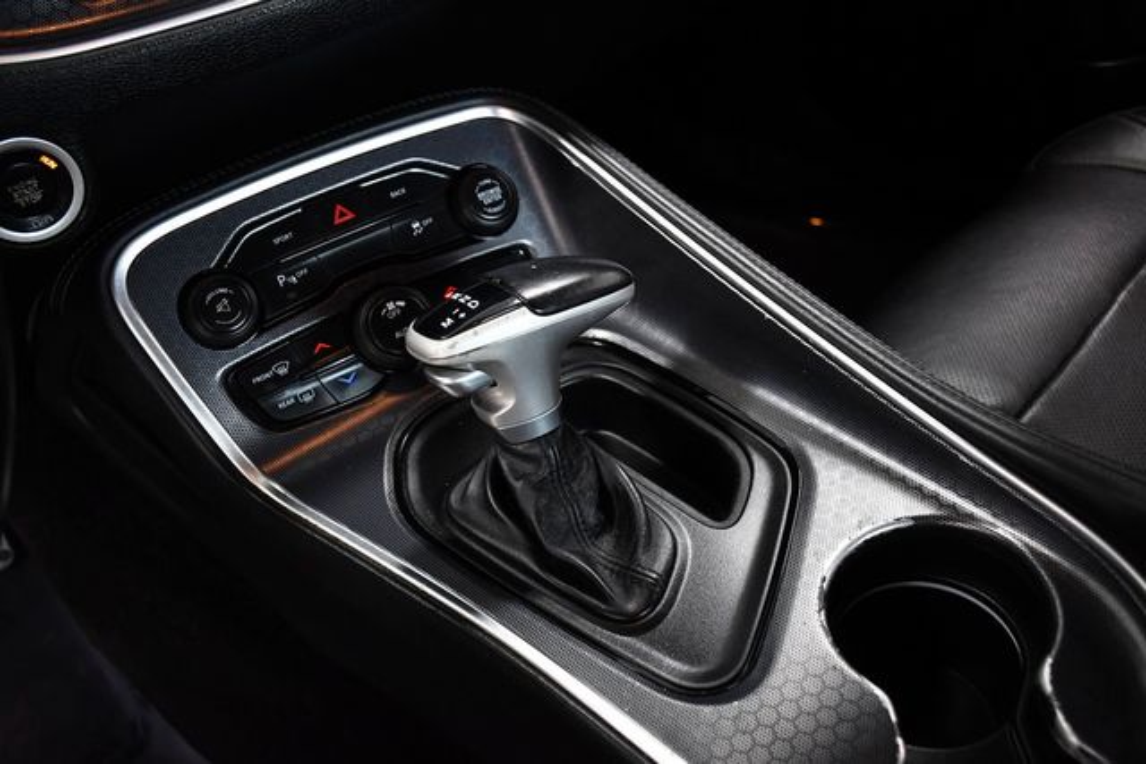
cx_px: 573
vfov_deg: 38.9
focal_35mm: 34
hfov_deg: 55.8
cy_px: 382
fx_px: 1083
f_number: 4.5
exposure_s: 1/320
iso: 2500
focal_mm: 23
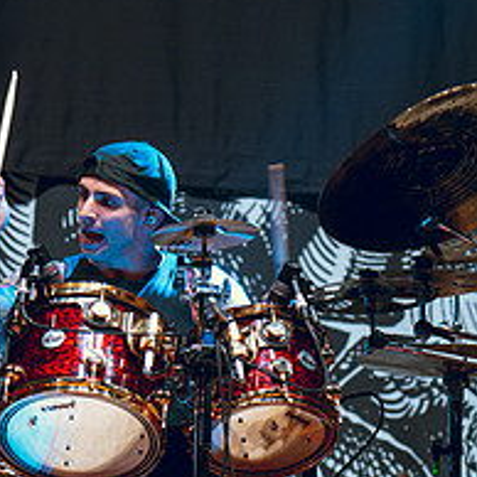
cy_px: 280
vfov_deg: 9.5
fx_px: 2884
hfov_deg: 9.4
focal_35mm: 185
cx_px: 157
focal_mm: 94
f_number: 4
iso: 1600
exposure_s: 1/200
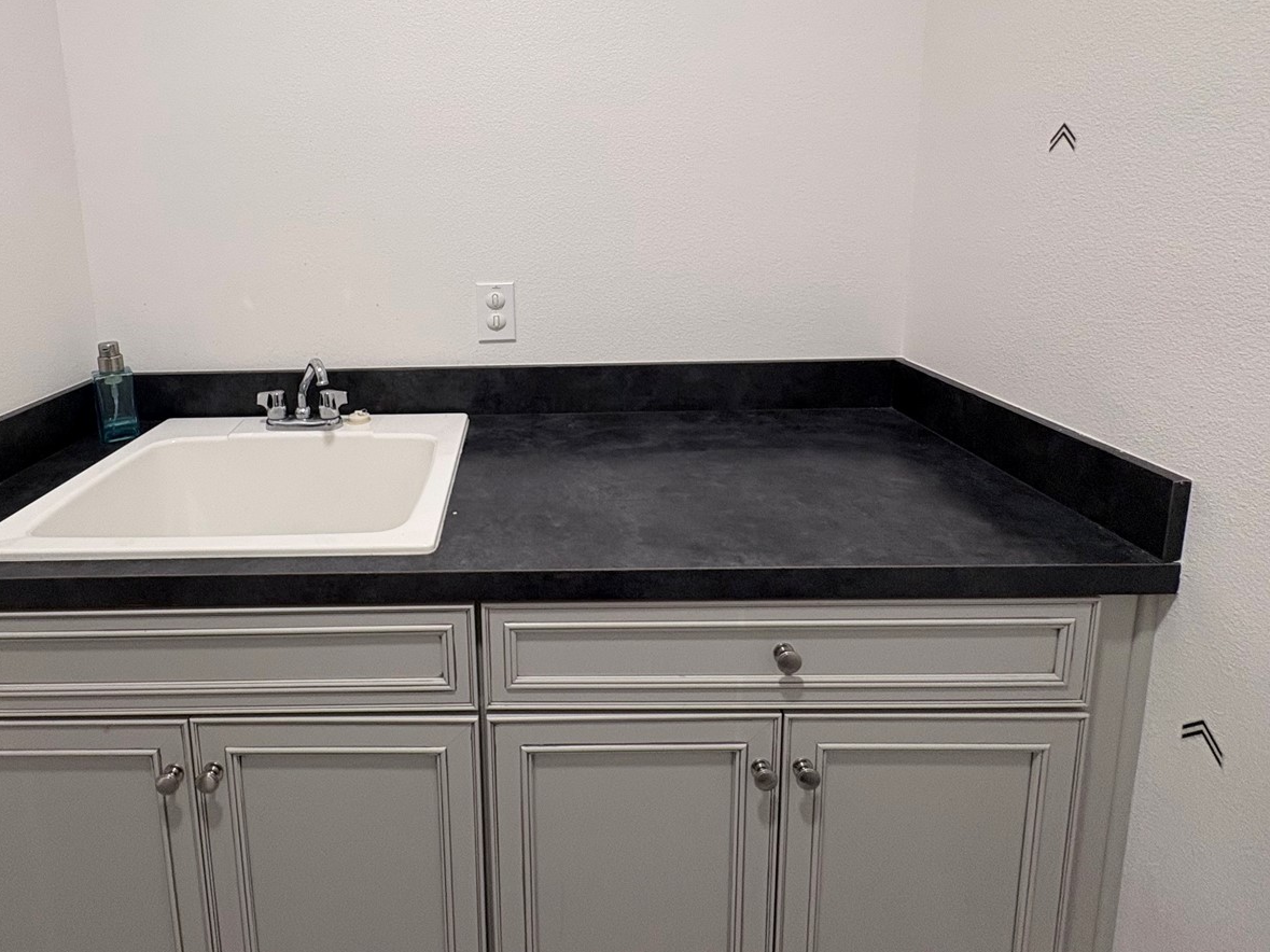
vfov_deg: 66.7
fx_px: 697
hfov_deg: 83.7
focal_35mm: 19
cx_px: 512
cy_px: 313
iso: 200
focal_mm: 2.22
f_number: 2.2
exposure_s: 1/60
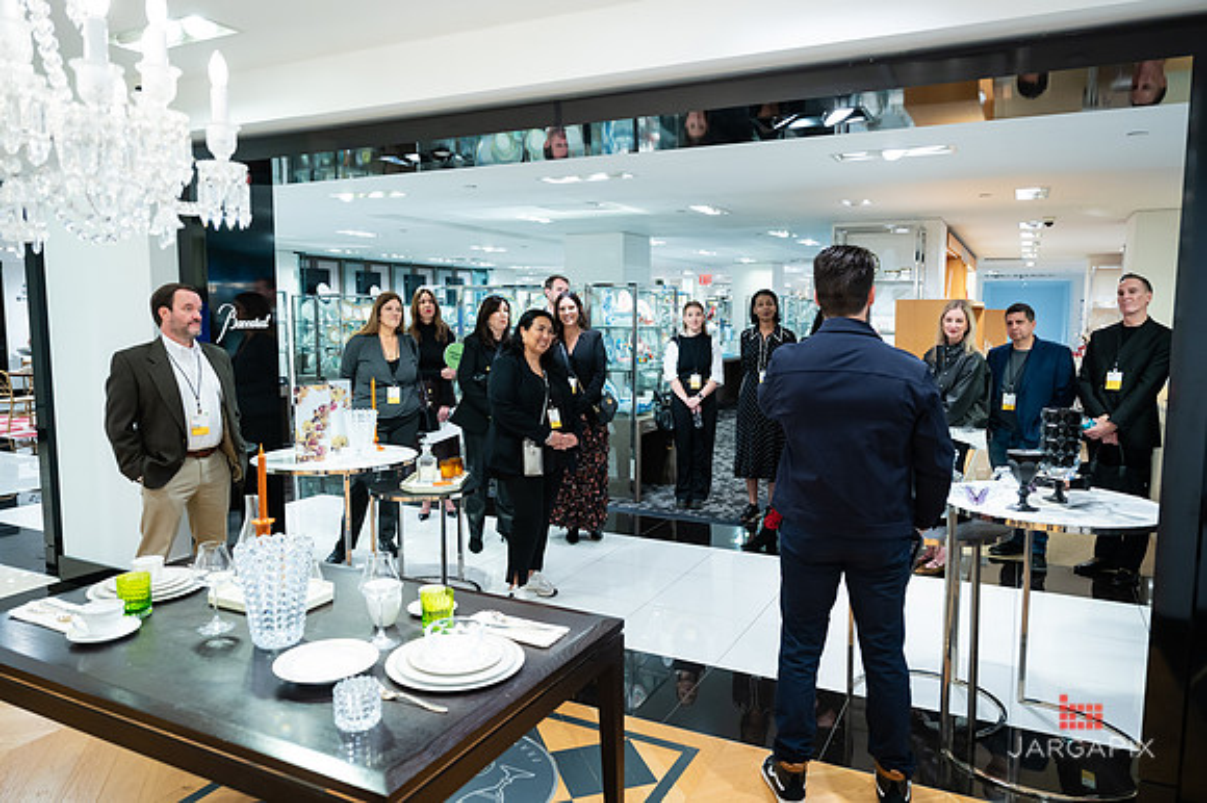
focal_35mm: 24
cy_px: 402
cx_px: 604
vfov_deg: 52.2
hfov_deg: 72.7
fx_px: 821
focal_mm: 24
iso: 800
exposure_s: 1/160
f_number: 3.2
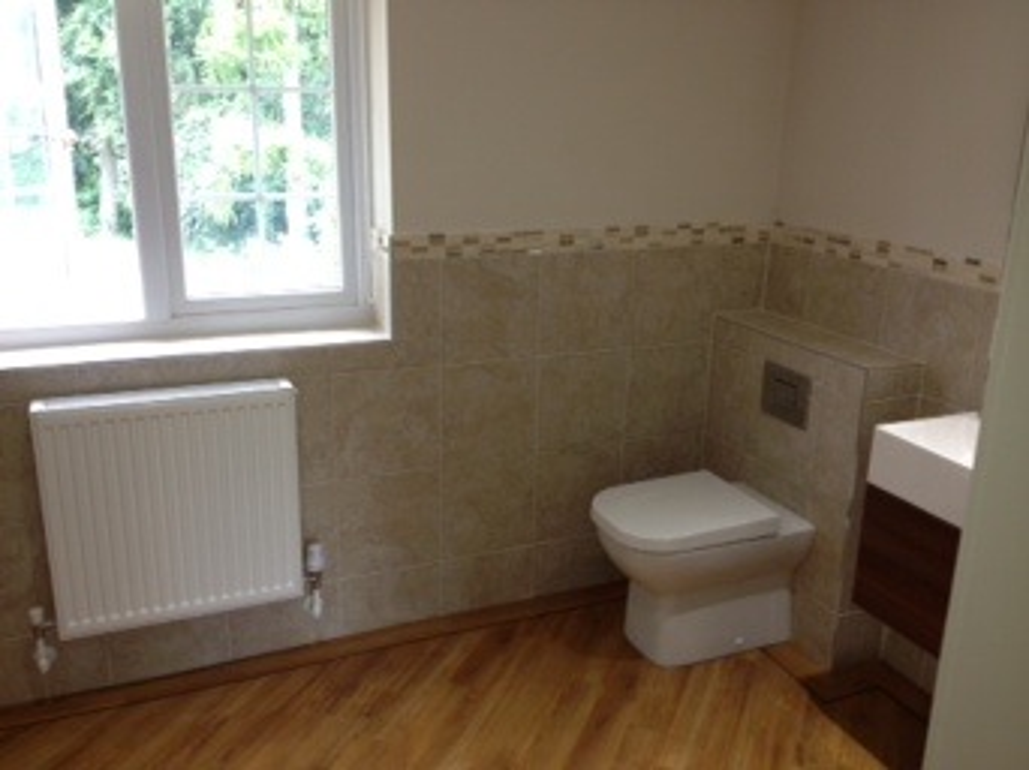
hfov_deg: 52.7
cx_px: 514
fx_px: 1040
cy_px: 385
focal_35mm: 35
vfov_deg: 40.7
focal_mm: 4.28
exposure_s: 1/24
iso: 64
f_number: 2.4
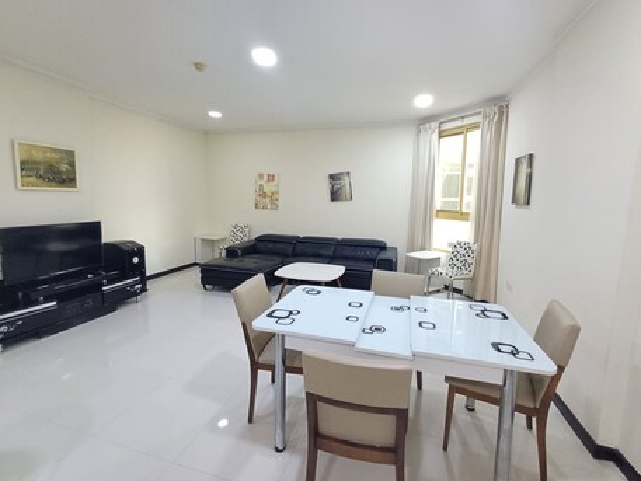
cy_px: 240
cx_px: 320
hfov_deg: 94.5
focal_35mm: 16
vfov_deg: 78.1
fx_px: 296
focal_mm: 1.64
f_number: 2.2
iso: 250
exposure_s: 1/25
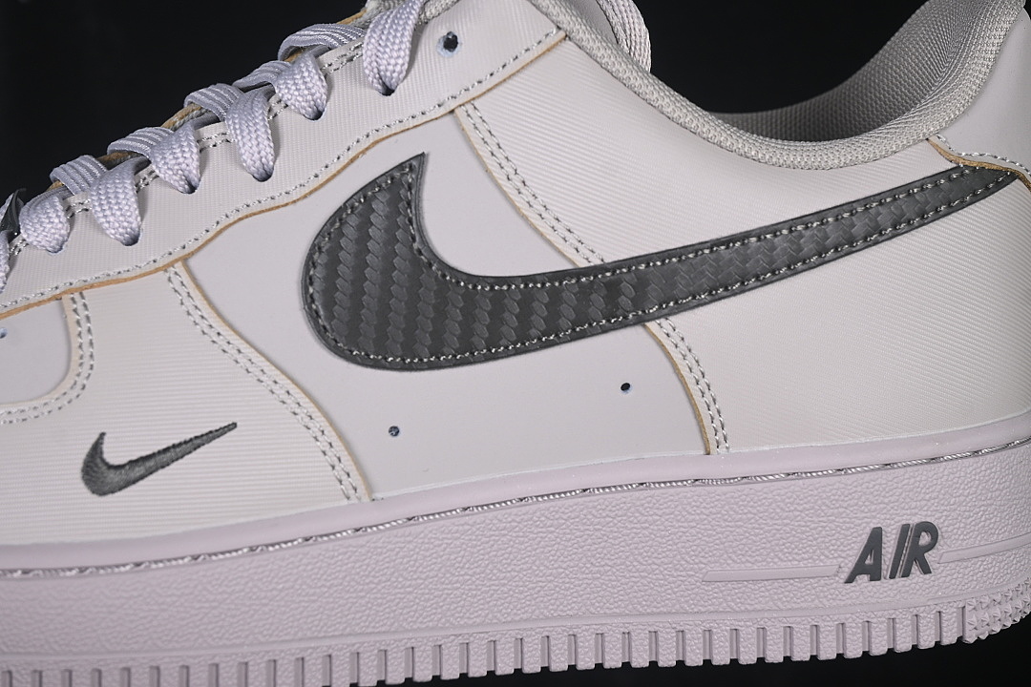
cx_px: 516
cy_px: 344
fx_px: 2148
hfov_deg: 27.0
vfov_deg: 18.2
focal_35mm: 75
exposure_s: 1/80
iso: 160
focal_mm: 50
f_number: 7.1
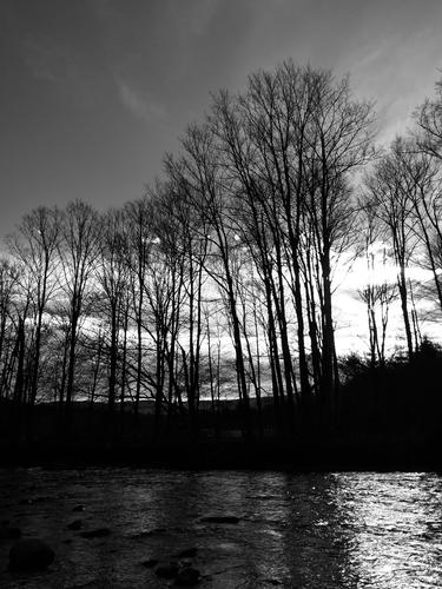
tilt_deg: +15.8
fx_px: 494
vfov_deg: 61.7
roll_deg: +0.2
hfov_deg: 48.2
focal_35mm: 29
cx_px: 221
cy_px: 294
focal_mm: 4.15
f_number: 2.2
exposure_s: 1/2198
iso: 32
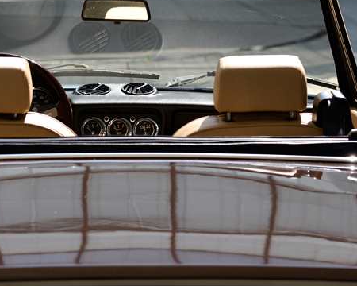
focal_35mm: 240
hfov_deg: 8.0
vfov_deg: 6.4
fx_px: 2536
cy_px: 39
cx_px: 117
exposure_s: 1/125
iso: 125
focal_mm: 120
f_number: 7.1
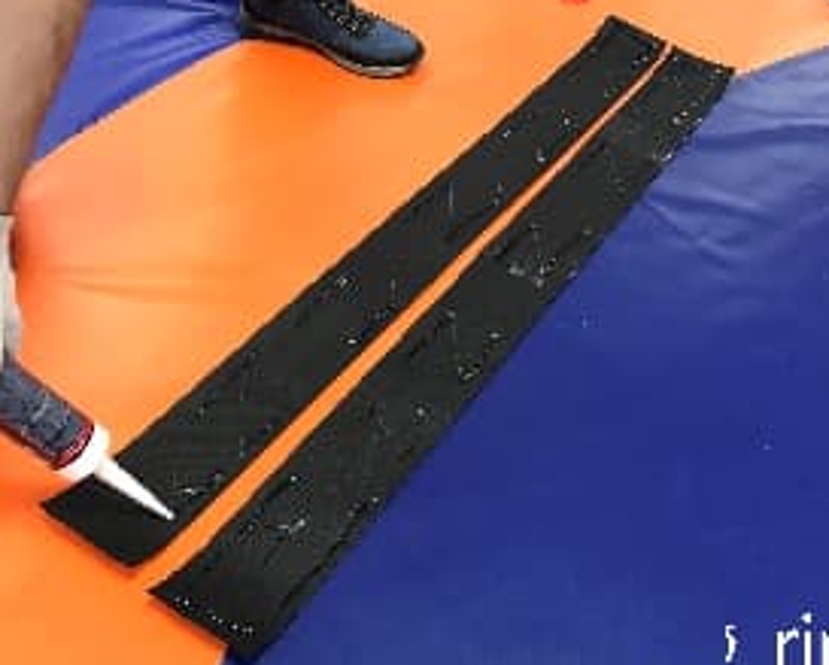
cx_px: 361
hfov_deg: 45.6
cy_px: 322
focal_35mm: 40
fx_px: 982
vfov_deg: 37.4
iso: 80
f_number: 1.8
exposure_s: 1/17
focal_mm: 3.99
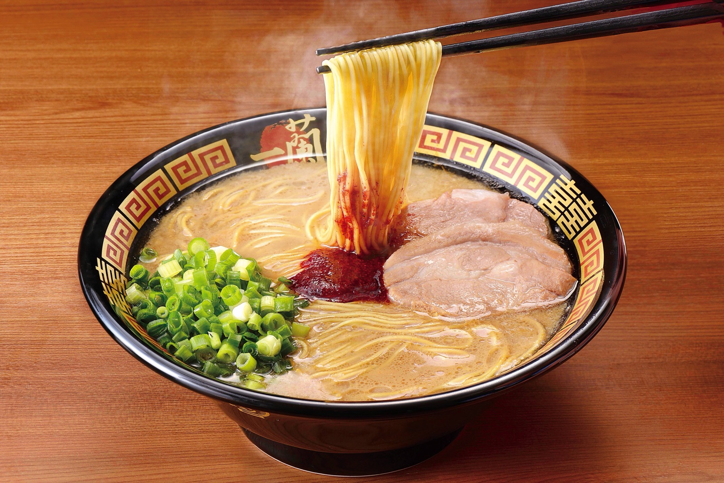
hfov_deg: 19.4
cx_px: 362
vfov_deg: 13.1
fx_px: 2112
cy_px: 242
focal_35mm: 105
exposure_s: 1/80
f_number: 18
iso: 100
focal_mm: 105
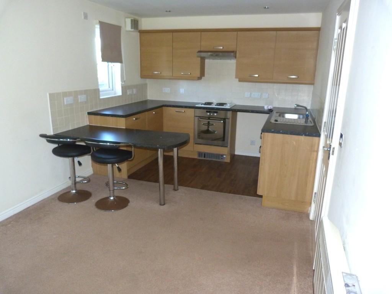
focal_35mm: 25
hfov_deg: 69.4
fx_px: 283
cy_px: 147
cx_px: 196
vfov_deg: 54.9
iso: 250
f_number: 2.8
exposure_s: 1/60
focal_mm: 4.5
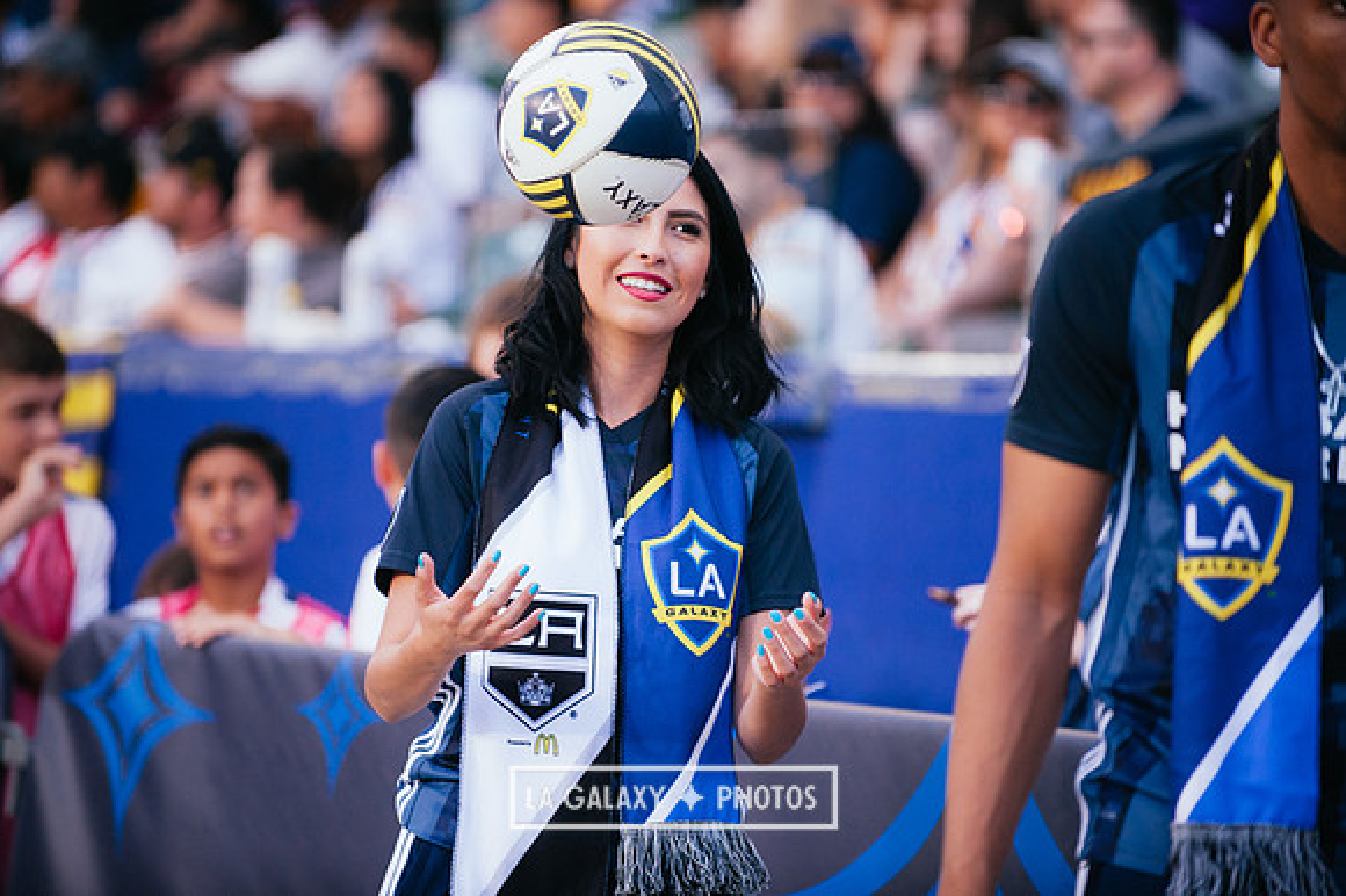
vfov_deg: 7.8
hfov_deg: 11.8
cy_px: 448
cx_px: 673
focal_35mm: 175
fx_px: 6539
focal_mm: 175
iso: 1600
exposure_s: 1/800
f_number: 2.8
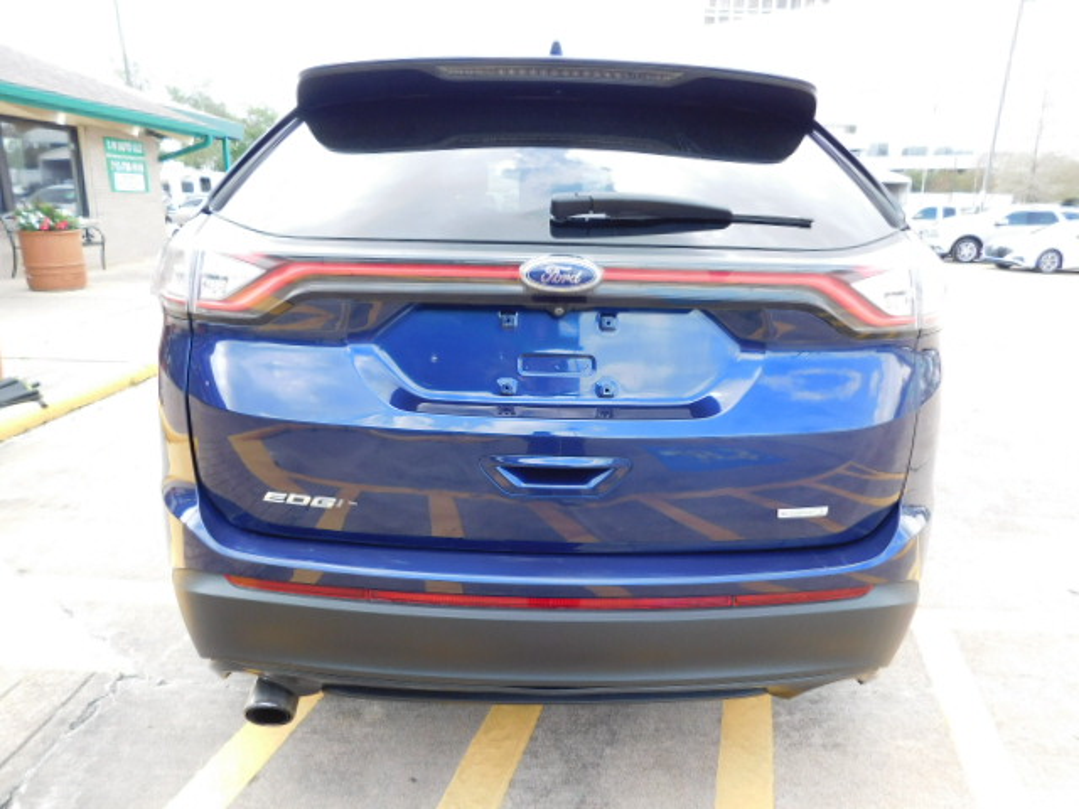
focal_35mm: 23
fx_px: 717
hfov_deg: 73.9
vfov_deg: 58.9
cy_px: 404
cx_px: 540
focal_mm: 4
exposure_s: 1/160
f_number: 3
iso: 125
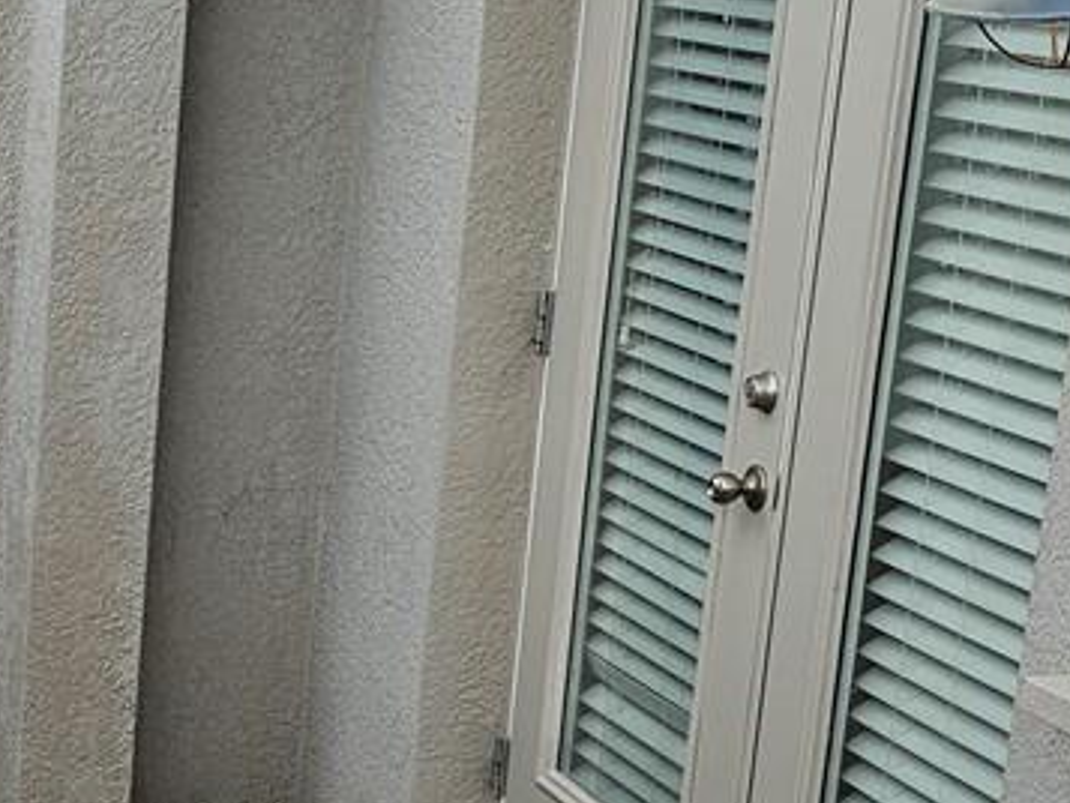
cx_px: -572
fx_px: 3185
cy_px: 755
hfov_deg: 17.1
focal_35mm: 103
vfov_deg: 14.2
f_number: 1.7
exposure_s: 1/180
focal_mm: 6.3
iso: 12
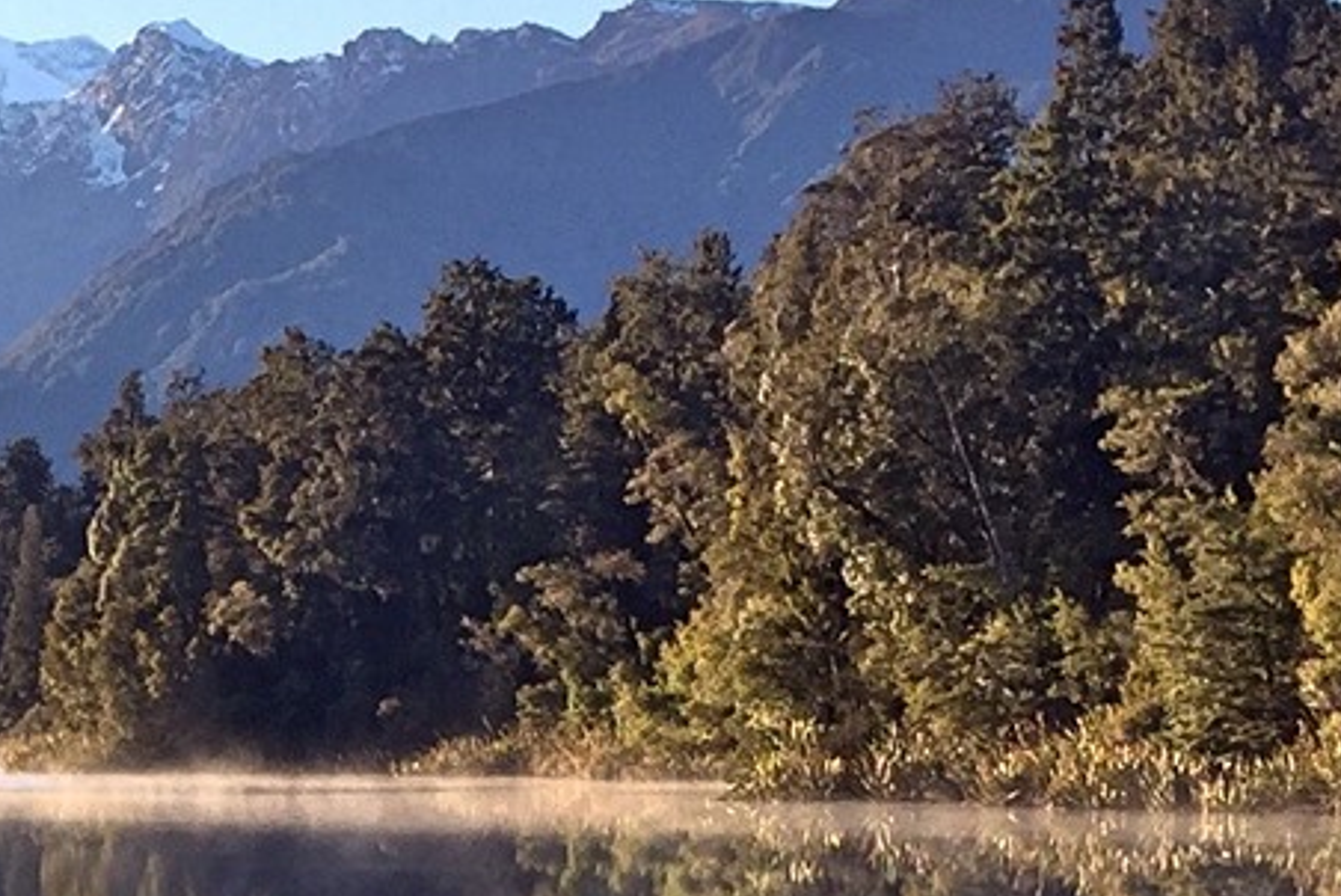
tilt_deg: -2.8
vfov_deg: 10.6
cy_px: 923
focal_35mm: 128
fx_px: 4771
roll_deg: +1.2
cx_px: -300
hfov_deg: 15.4
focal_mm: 4.15
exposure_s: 1/860
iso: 32
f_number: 2.2
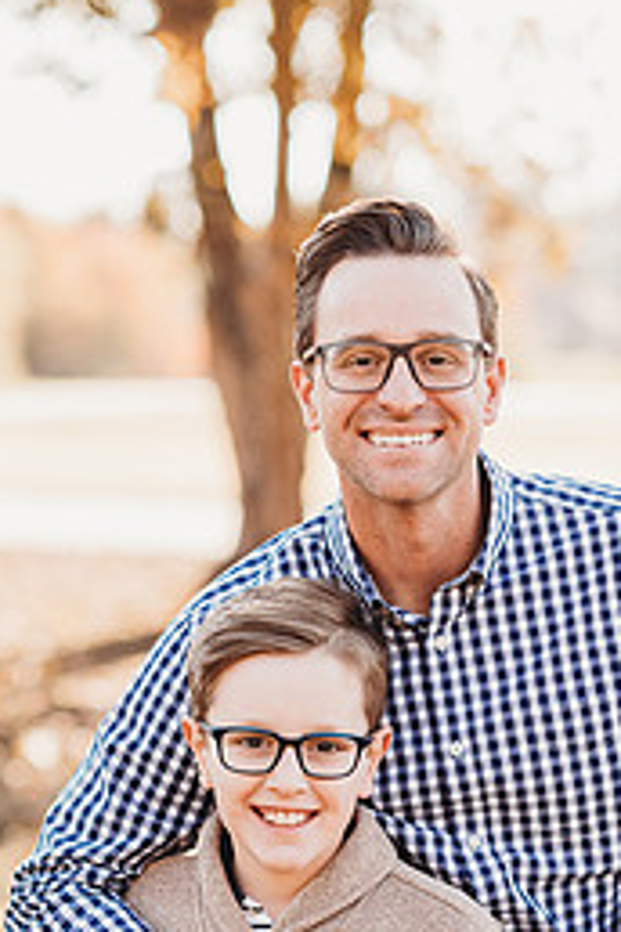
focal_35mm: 148
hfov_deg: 9.3
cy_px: 791
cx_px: 372
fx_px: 3829
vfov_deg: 13.8
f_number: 2.5
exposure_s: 1/640
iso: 200
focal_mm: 85
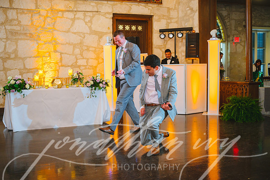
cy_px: 90
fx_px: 300
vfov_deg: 33.4
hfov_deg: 48.5
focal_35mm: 40
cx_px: 135
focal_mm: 40
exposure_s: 1/80
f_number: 2.8
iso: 1600
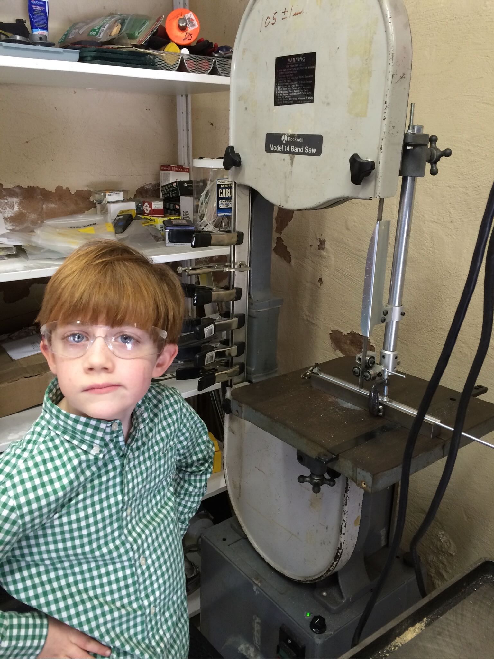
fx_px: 552
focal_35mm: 29
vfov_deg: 61.7
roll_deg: -0.1
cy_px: 330
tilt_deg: -19.2
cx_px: 247
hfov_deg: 48.2
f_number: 2.2
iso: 100
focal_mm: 4.15
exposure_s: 1/30
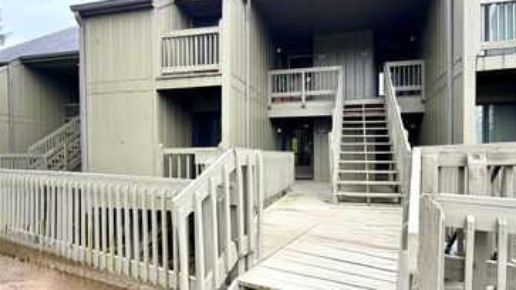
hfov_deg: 83.5
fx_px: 287
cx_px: 289
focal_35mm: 21
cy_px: 160
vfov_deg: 53.5
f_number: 2.2
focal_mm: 2.22
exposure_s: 1/175
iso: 64
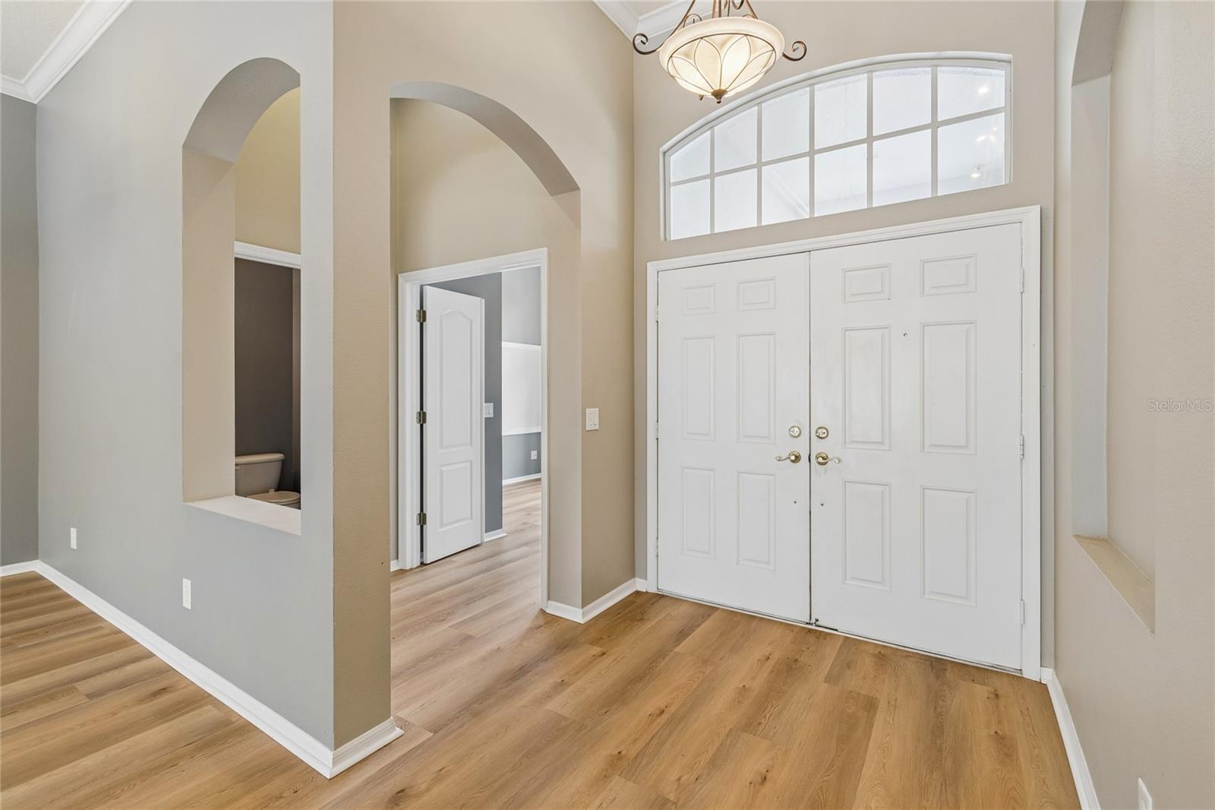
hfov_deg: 100.4
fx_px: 506
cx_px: 608
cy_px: 405
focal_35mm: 15
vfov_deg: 77.3
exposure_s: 1/3.33
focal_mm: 10
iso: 100
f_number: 7.1
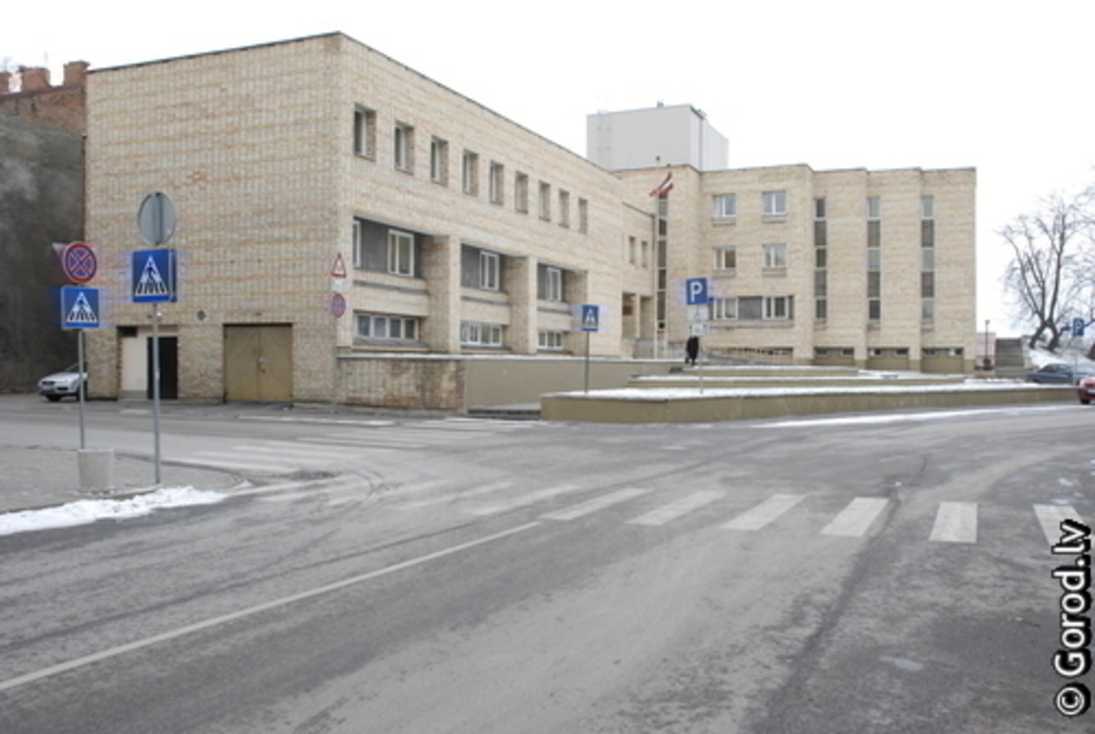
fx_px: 1005
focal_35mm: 33
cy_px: 367
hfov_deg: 57.1
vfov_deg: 40.1
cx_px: 548
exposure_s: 1/180
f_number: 5.6
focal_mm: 22
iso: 1000
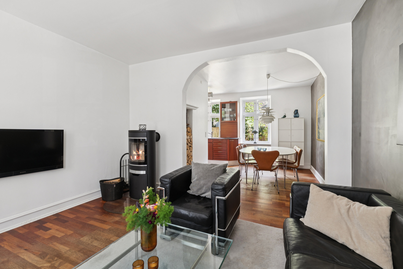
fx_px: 181
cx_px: 202
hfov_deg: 96.0
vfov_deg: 73.1
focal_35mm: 16
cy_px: 134
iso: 250
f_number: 7.1
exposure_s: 1/10
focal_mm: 10.8
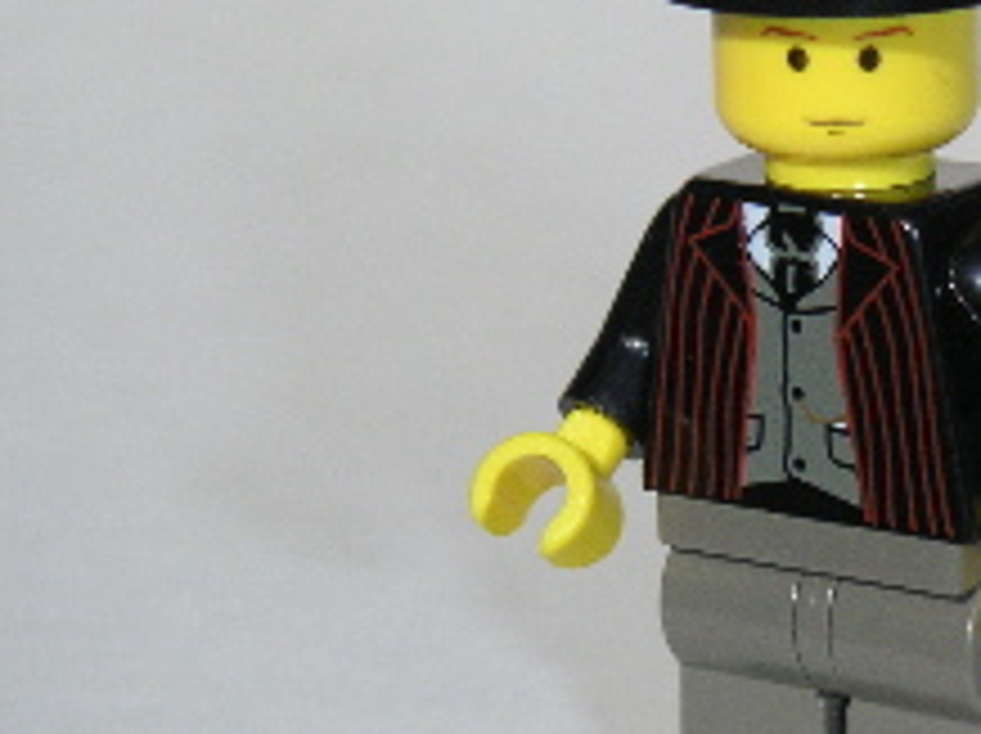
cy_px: 351
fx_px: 5775
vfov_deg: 7.3
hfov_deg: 9.7
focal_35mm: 204
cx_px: 846
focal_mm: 17.1
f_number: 8
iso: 160
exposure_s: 1/1000
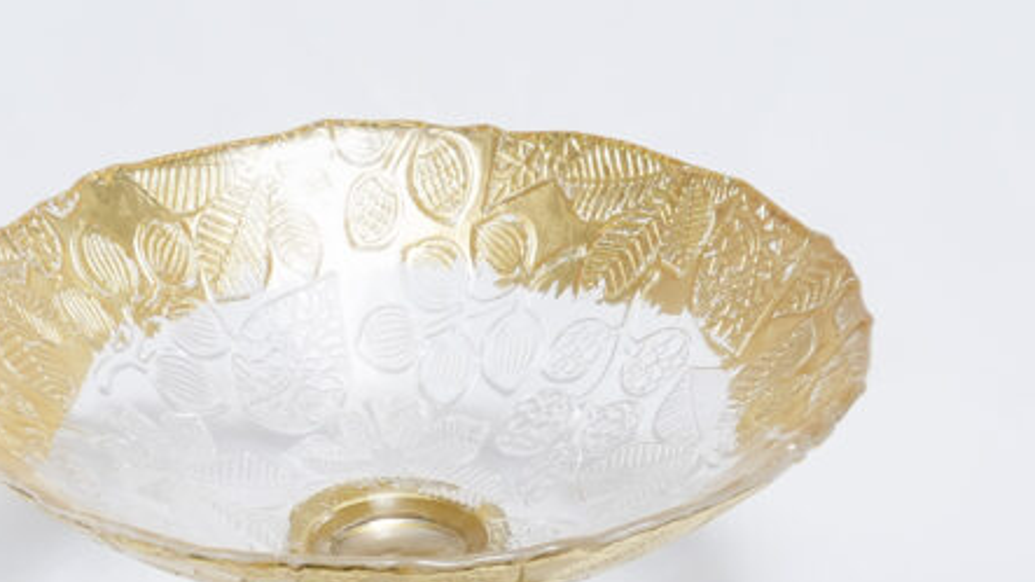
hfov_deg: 16.6
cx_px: 357
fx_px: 3540
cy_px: 452
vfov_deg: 9.4
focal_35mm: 129
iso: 3200
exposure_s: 1/125
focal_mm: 52
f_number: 10
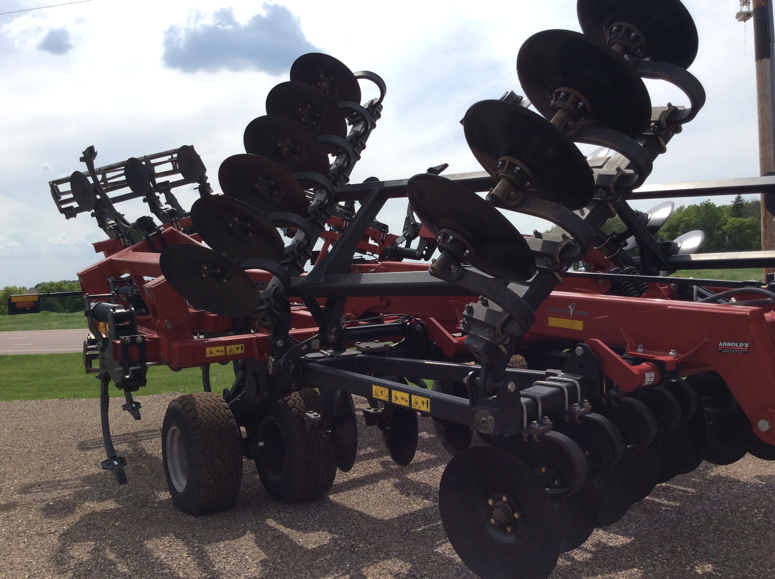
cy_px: 290
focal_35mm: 32
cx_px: 388
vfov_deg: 44.1
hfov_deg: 56.9
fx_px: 715
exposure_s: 1/1972
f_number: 2.4
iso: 32
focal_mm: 3.3
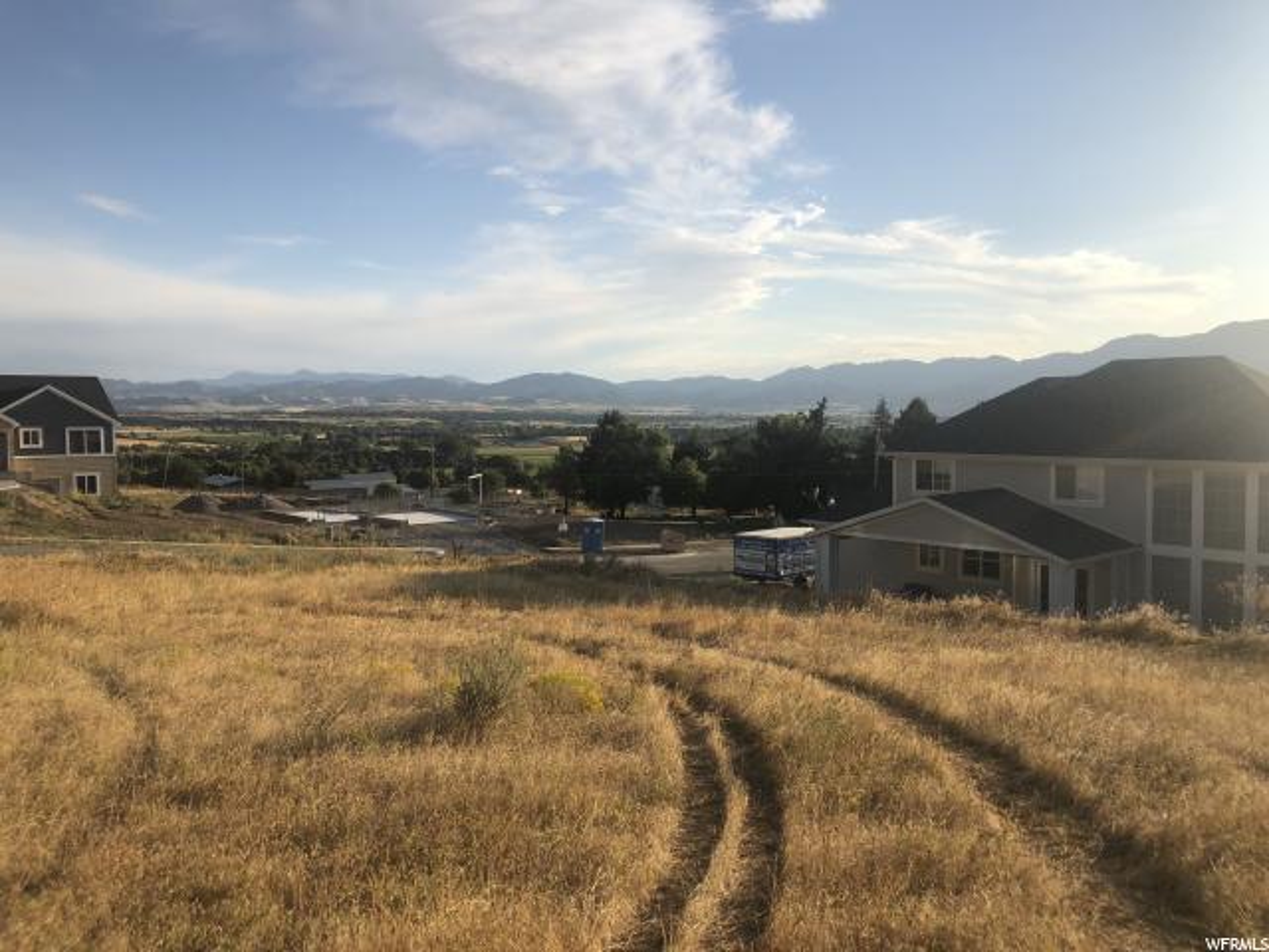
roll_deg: +0.4
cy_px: 476
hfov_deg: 63.4
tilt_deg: -4.1
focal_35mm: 28
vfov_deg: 49.7
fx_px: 1026
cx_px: 634
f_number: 1.8
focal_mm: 3.99
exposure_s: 1/2183
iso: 20
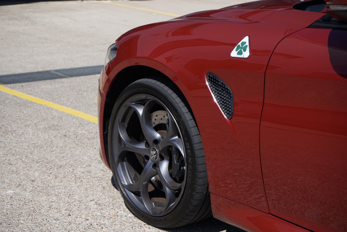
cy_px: 116
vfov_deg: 19.5
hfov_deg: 28.8
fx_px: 675
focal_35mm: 70
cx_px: 174
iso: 100
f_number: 8
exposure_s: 1/320
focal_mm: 70
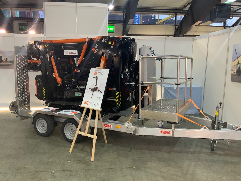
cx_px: 120
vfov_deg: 48.2
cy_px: 90
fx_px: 202
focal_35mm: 29
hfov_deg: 61.7
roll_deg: -0.7
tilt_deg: -8.3
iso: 100
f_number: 1.8
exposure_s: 1/50
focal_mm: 3
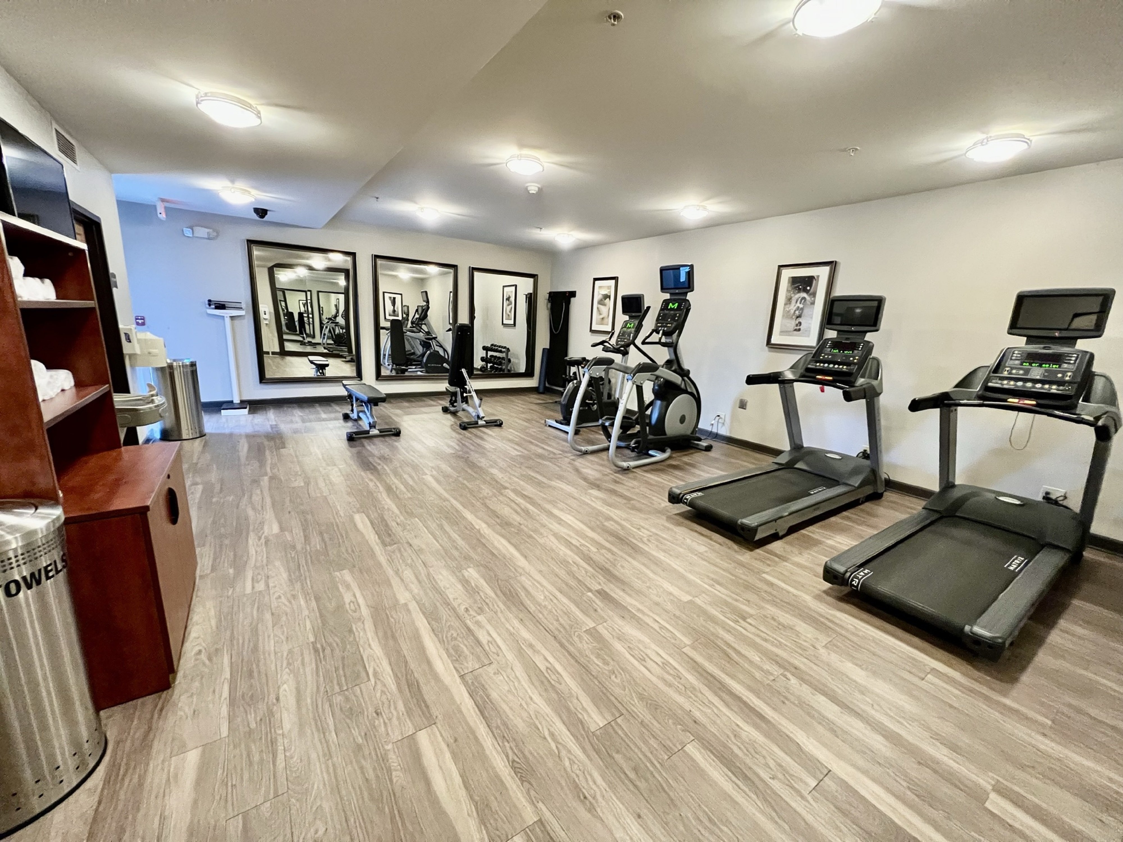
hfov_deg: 106.2
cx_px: 562
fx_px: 422
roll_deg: -3.0
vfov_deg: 89.9
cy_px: 421
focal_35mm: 13
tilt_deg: -12.8
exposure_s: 1/60
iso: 640
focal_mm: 1.57
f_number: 1.8
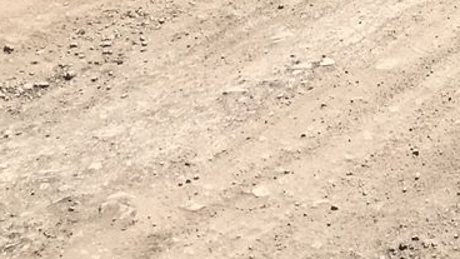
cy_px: -253
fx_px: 1342
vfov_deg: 10.2
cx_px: 684
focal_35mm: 110
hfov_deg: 17.5
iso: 25
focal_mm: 4.15
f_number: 2.2
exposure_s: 1/1603
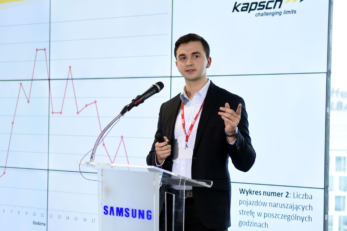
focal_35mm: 75
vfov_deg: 18.2
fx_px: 723
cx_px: 174
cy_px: 116
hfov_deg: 27.0
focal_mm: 50
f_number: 2.8
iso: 400
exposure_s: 1/125
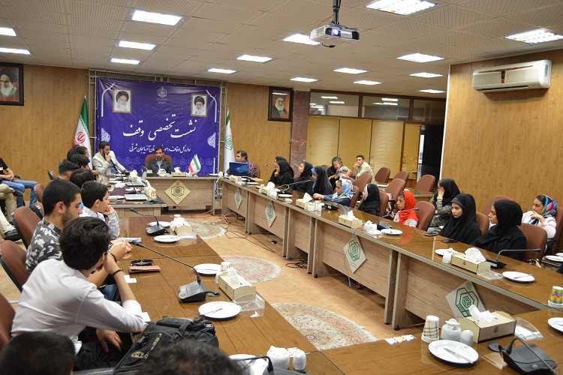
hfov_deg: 67.4
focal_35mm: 27
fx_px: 422
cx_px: 282
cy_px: 188
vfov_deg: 47.9
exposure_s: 1/60
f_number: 3.5
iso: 900
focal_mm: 18
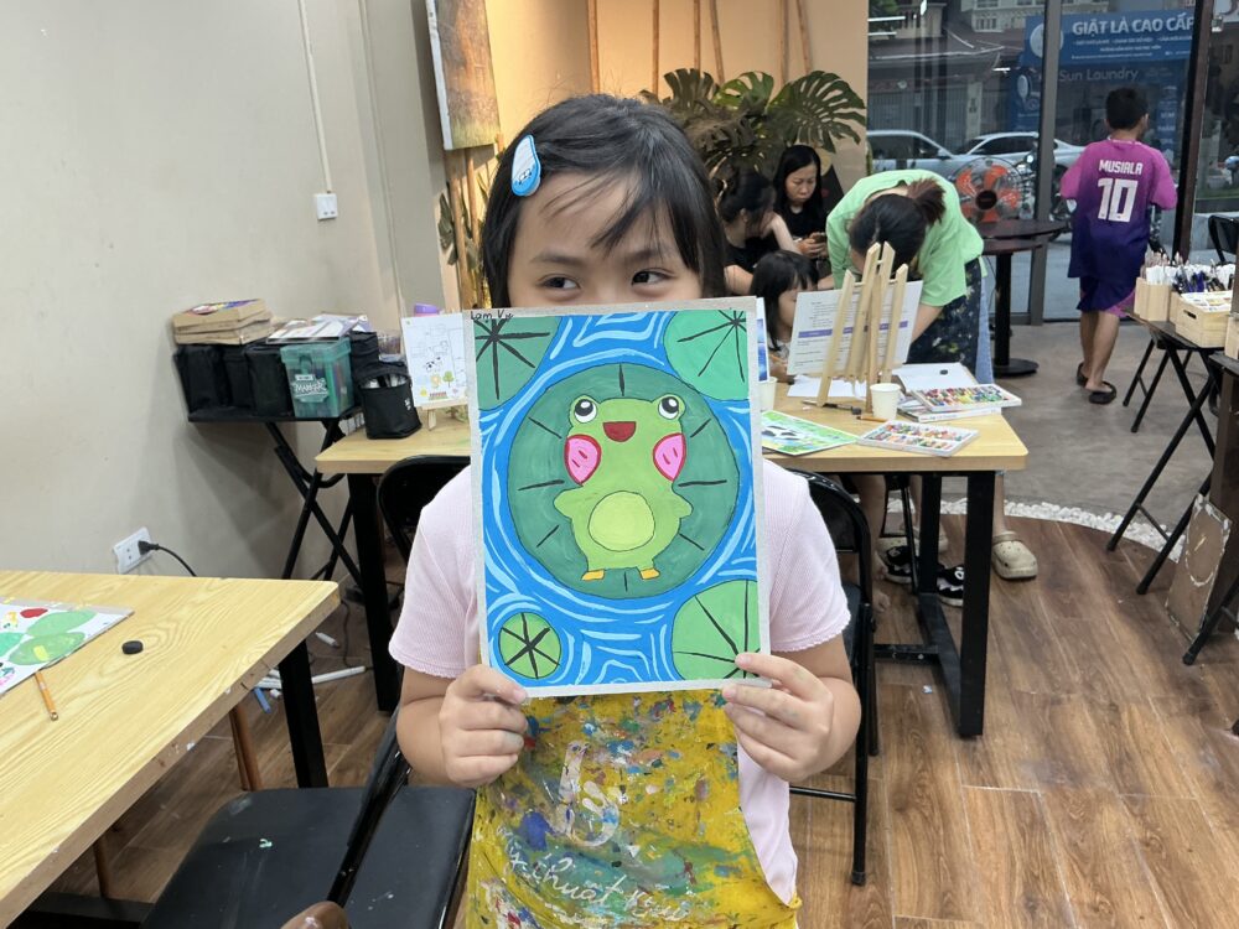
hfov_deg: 63.4
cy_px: 464
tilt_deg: -17.0
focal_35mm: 28
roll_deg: +4.5
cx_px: 620
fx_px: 1002
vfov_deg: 49.7
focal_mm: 3
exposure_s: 1/120
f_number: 1.8
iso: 64
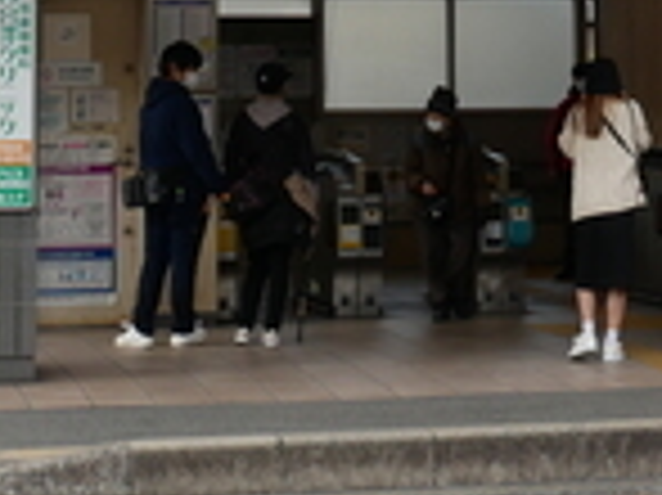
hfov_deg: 13.4
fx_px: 2809
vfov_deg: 9.8
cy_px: -263
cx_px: 464
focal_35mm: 147
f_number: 6.3
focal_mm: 18
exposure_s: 1/320
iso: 200
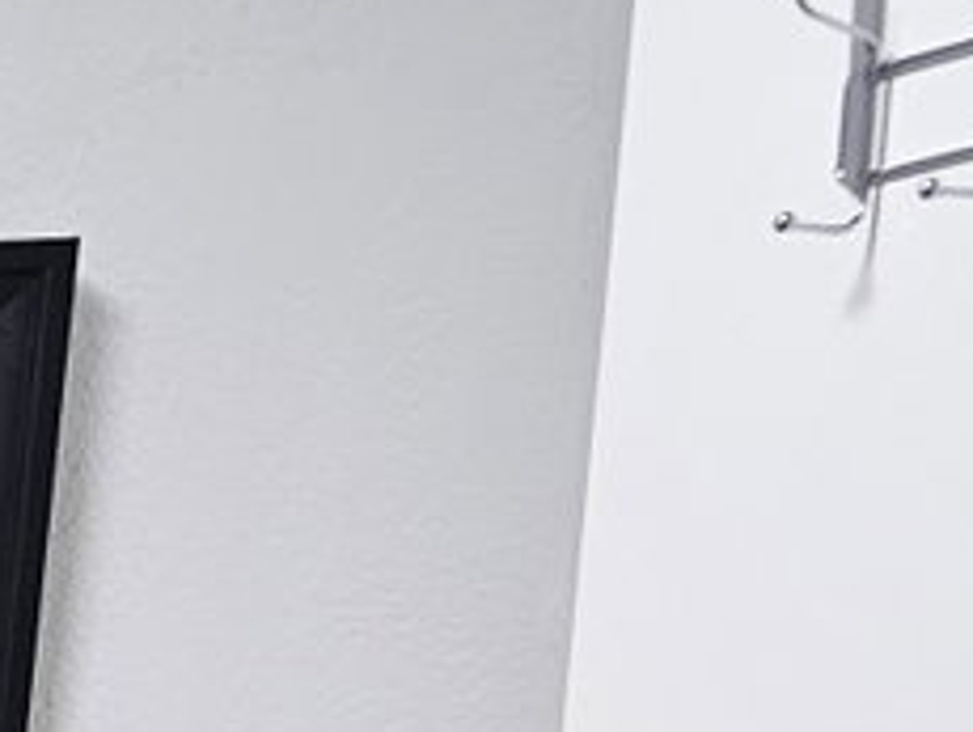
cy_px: 2073
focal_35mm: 160
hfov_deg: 9.5
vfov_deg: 8.1
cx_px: -1984
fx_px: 4502
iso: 125
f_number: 1.7
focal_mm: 6.3
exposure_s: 1/100
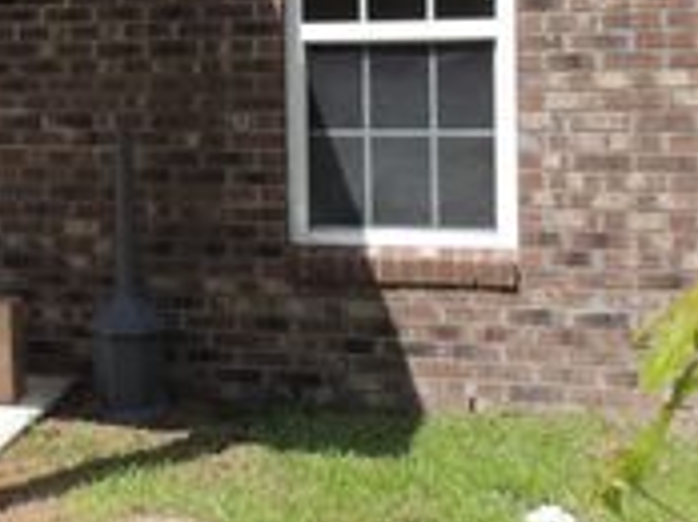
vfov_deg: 20.8
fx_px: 1389
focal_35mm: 69
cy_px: 54
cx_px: 4
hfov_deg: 26.7
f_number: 3
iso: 100
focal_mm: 4.3
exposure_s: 1/1000
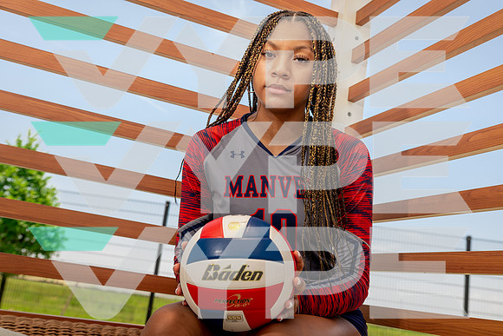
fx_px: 559
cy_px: 168
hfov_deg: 48.4
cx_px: 252
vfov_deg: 33.4
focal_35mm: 40
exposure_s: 1/125
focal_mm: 40
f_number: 5.6
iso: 100
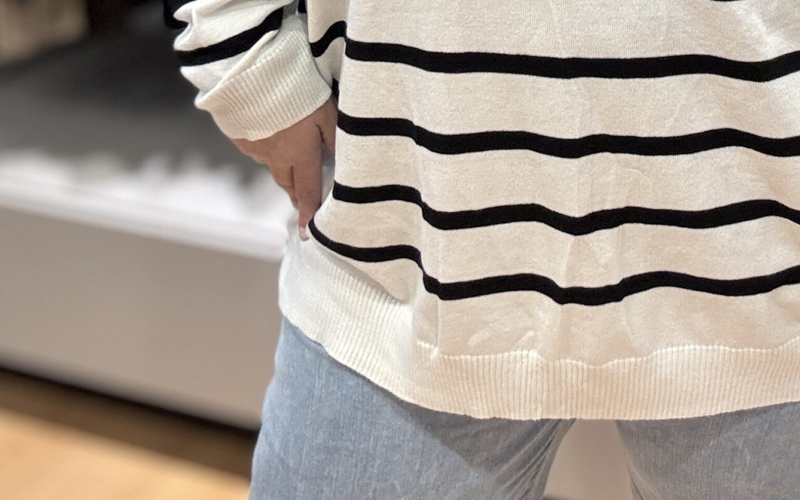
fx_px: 1395
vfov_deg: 18.0
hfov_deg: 31.5
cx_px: 583
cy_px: -264
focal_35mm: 64
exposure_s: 1/50
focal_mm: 2.69
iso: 100
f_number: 1.9
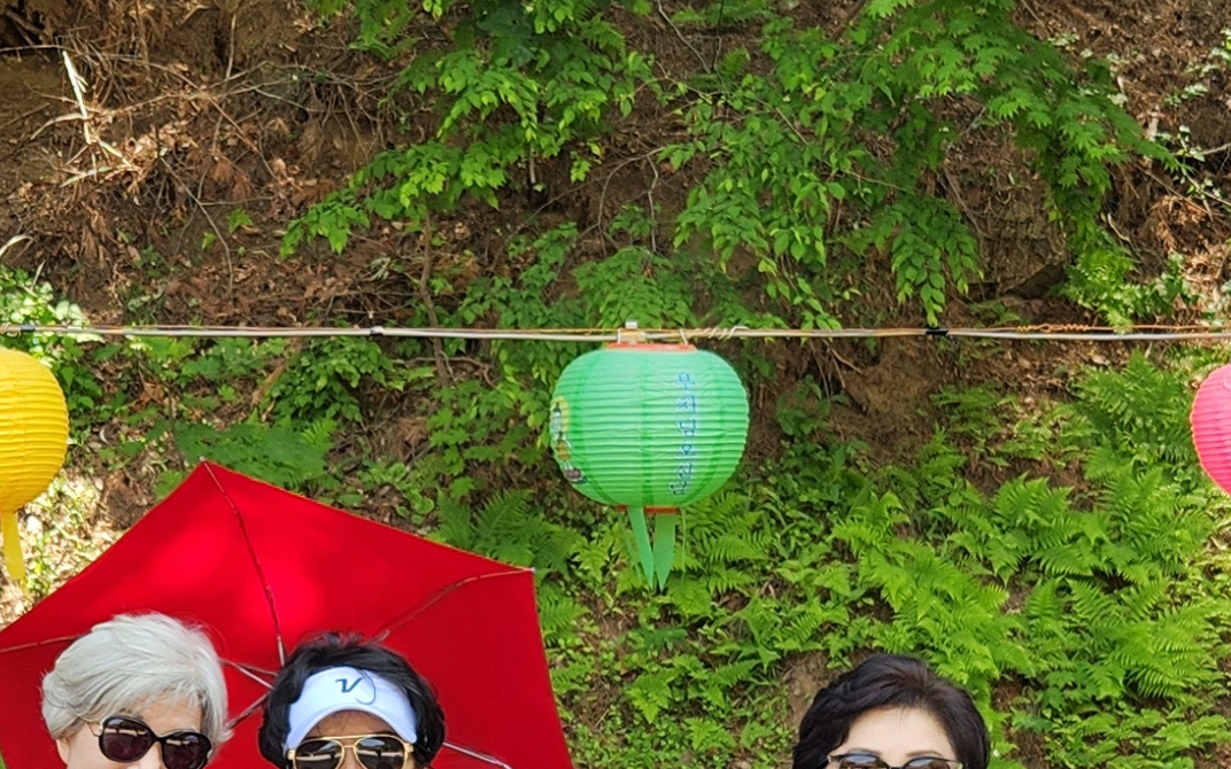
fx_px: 3053
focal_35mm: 91
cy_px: 787
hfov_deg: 22.8
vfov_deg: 14.1
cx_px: 645
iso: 20
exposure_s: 1/241
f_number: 1.8
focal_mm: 5.4
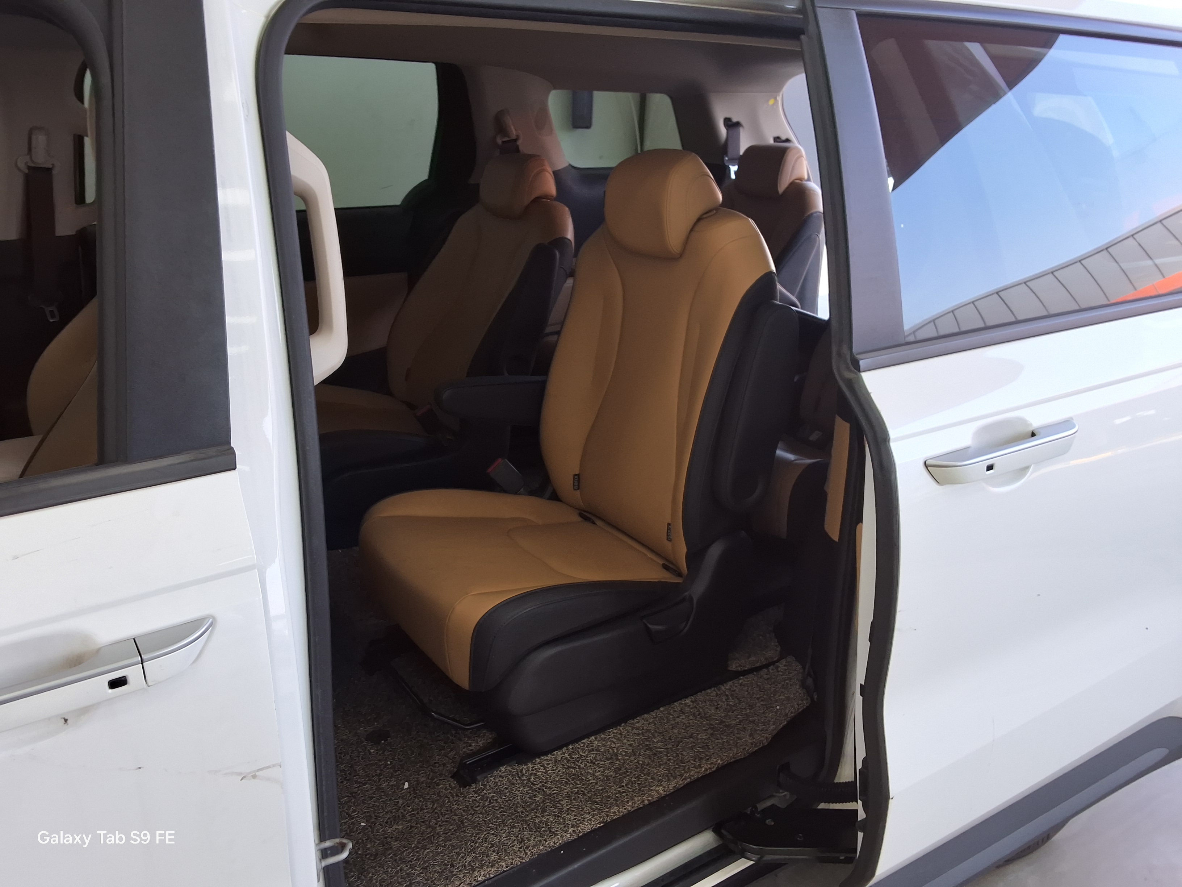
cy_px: 444
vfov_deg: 49.7
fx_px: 956
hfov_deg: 63.4
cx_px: 591
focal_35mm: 28
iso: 32
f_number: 1.9
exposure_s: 1/134
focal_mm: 2.91
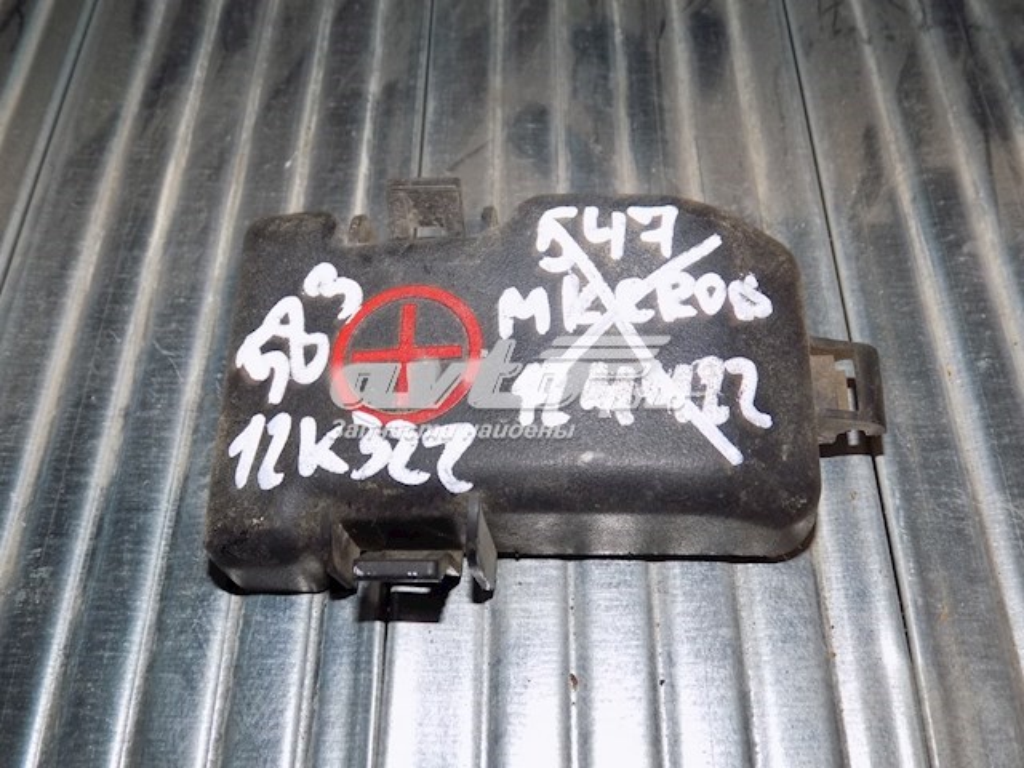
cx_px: 512
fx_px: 1006
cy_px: 384
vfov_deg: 41.8
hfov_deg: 54.0
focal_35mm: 34
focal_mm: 6.1
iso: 200
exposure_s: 1/30
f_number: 3.4
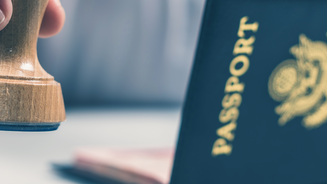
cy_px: 54
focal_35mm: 109
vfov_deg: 11.1
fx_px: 945
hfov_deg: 19.6
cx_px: 115
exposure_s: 1/60
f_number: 3.5
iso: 31
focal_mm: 50
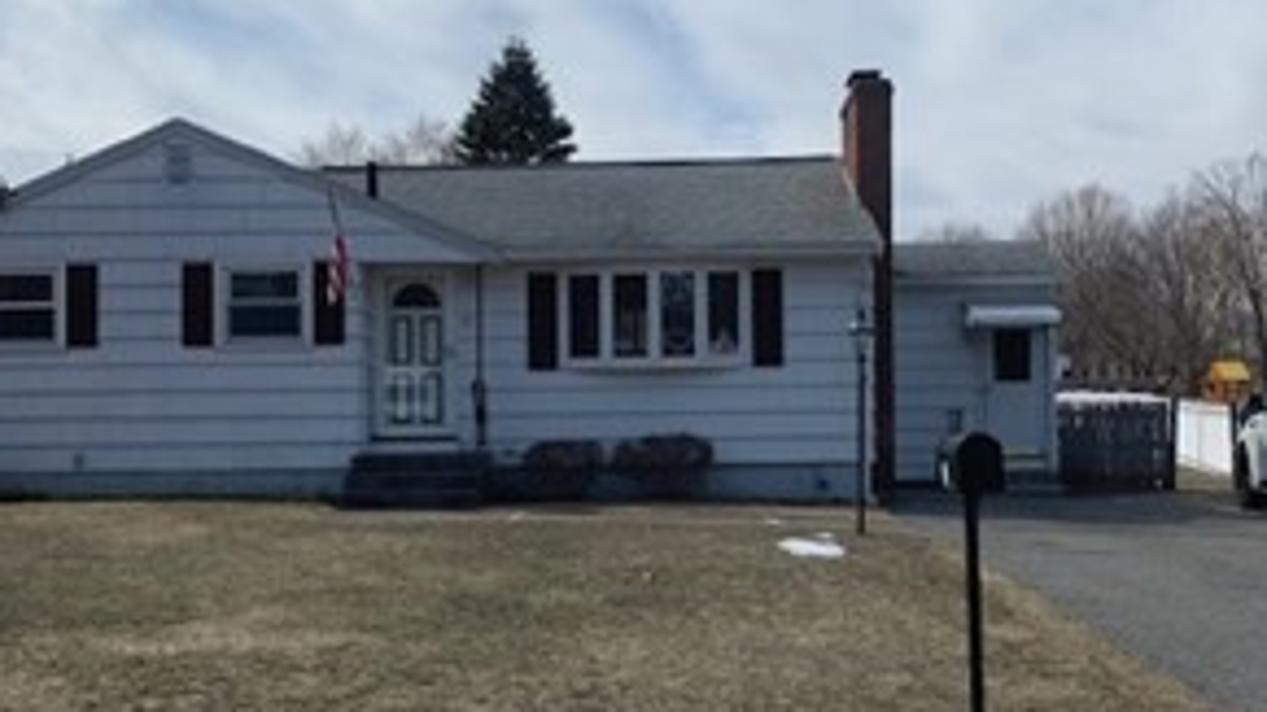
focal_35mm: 44
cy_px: 380
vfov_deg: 27.1
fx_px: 1478
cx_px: 620
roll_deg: +0.3
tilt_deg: +1.4
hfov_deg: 46.4
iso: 25
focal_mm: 4.25
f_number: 1.8
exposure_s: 1/3521
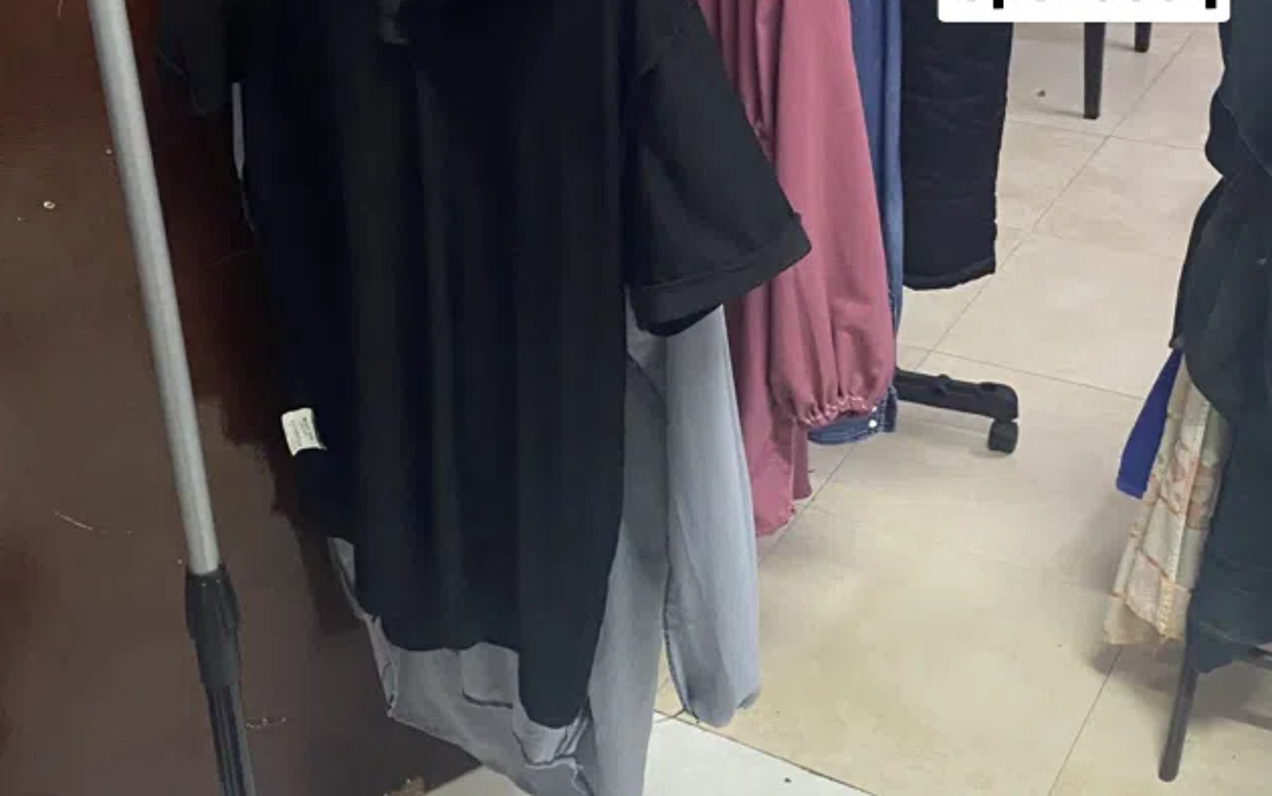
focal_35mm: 28
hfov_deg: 66.5
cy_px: 313
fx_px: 971
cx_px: 634
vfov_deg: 44.3
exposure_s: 1/33
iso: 500
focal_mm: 4.25
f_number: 1.8
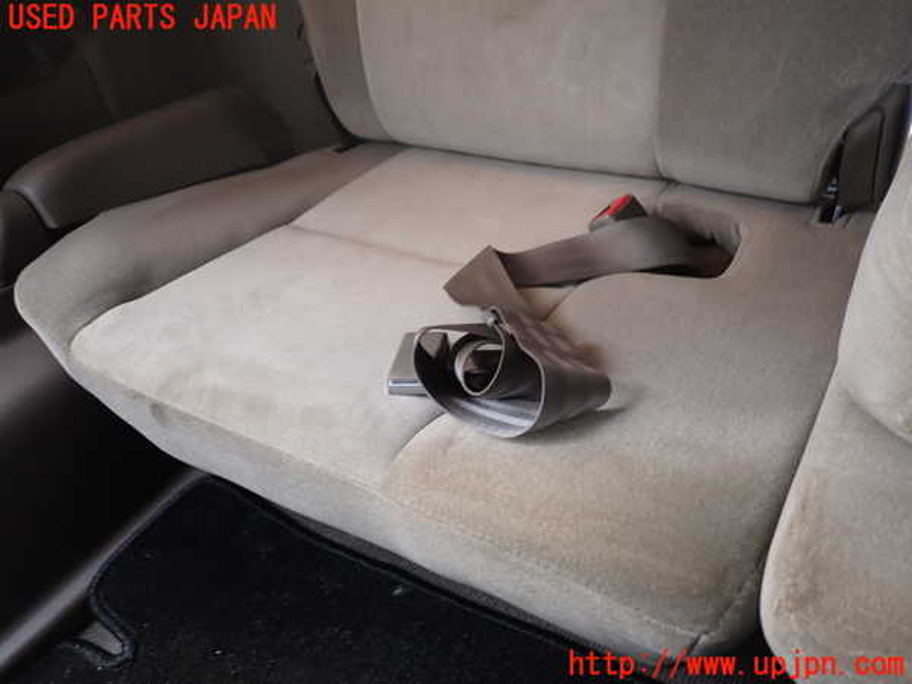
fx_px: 790
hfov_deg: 60.0
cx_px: 456
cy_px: 342
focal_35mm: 30
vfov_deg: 46.8
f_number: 2.3
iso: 160
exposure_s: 1/60
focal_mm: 5.4
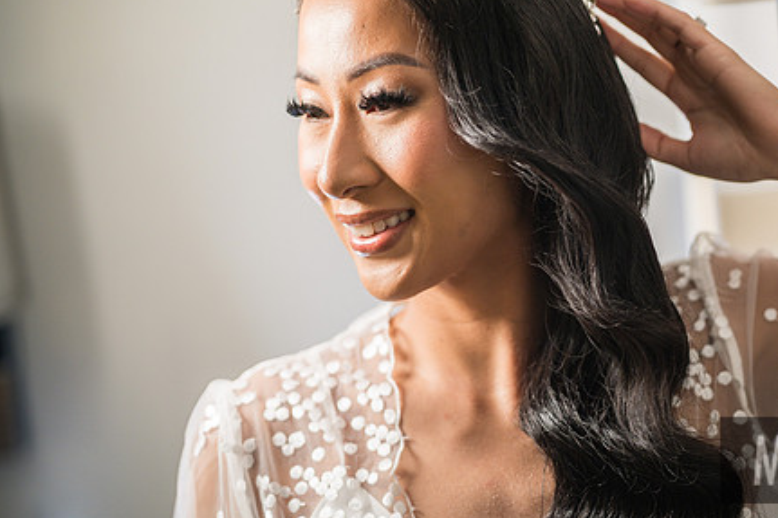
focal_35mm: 101
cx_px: 520
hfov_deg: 20.1
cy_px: 181
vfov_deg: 13.5
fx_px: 2182
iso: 400
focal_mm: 75
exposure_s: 1/160
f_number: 1.8
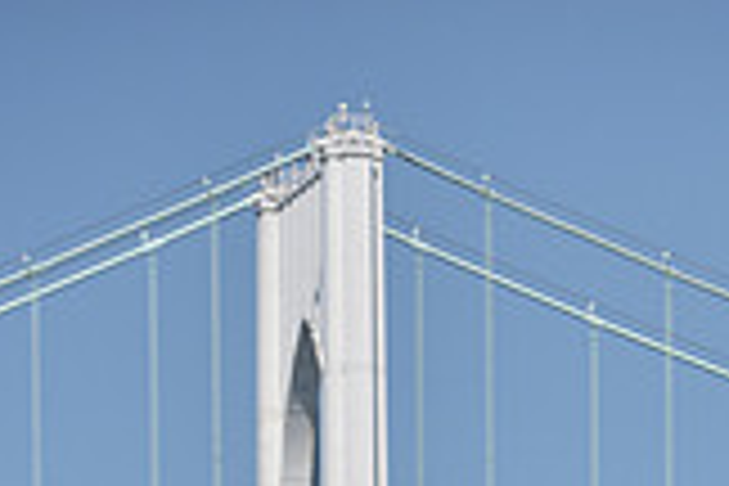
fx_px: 9760
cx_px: 574
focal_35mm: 482
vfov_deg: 2.8
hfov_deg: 4.3
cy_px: 1300
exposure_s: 1/1000
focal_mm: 135
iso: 250
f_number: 5.6
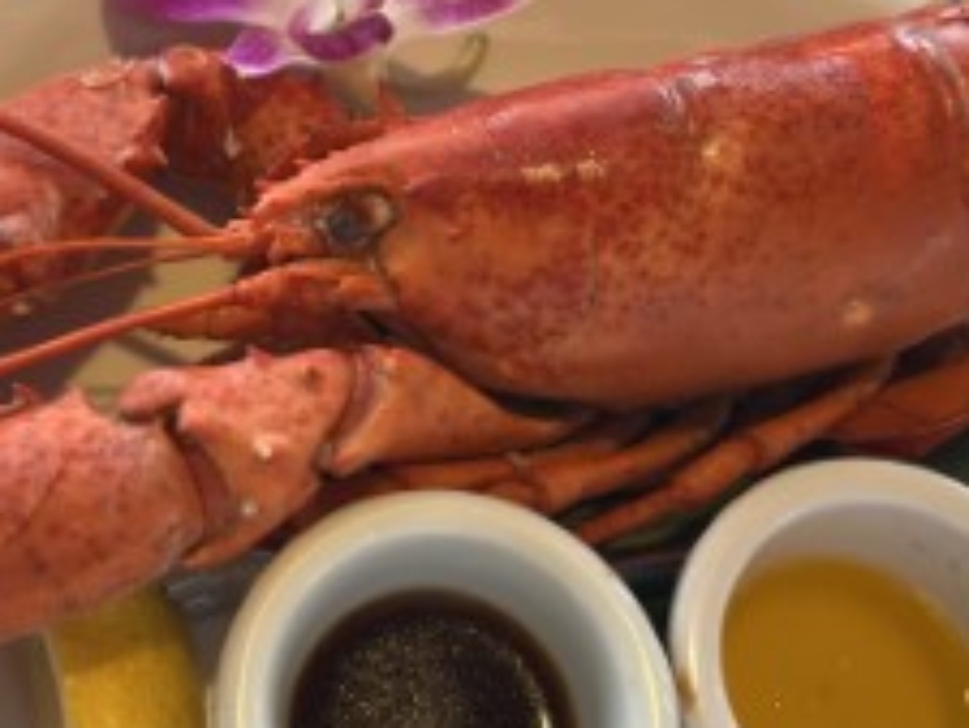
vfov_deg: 28.1
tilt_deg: -64.4
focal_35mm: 52
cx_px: 310
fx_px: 1456
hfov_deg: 36.4
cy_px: 345
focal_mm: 5.1
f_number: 1.6
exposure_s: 1/60
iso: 80
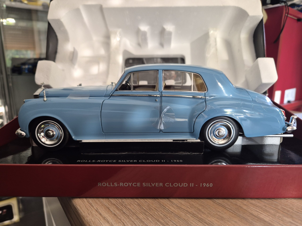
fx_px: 201
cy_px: 113
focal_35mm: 23
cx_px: 151
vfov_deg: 58.9
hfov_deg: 73.9
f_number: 1.8
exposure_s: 1/100
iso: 250
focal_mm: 5.4
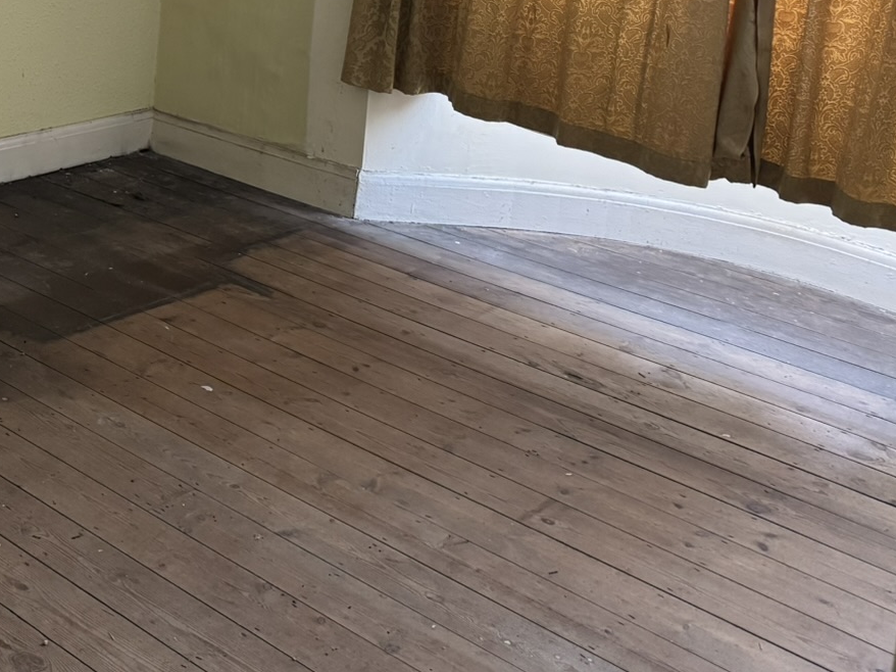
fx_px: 1449
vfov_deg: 24.6
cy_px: -30
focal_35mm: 56
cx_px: -14
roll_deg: -3.3
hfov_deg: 31.6
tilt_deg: -8.4
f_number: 1.78
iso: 640
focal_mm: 6.76
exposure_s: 1/60
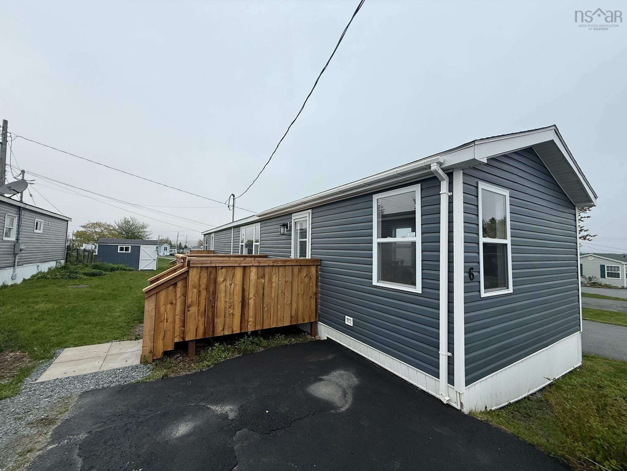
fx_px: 254
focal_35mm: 14
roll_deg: -0.7
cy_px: 236
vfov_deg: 85.7
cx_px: 314
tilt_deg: +3.9
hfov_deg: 102.1
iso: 50
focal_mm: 2.22
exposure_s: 1/679
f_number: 2.2
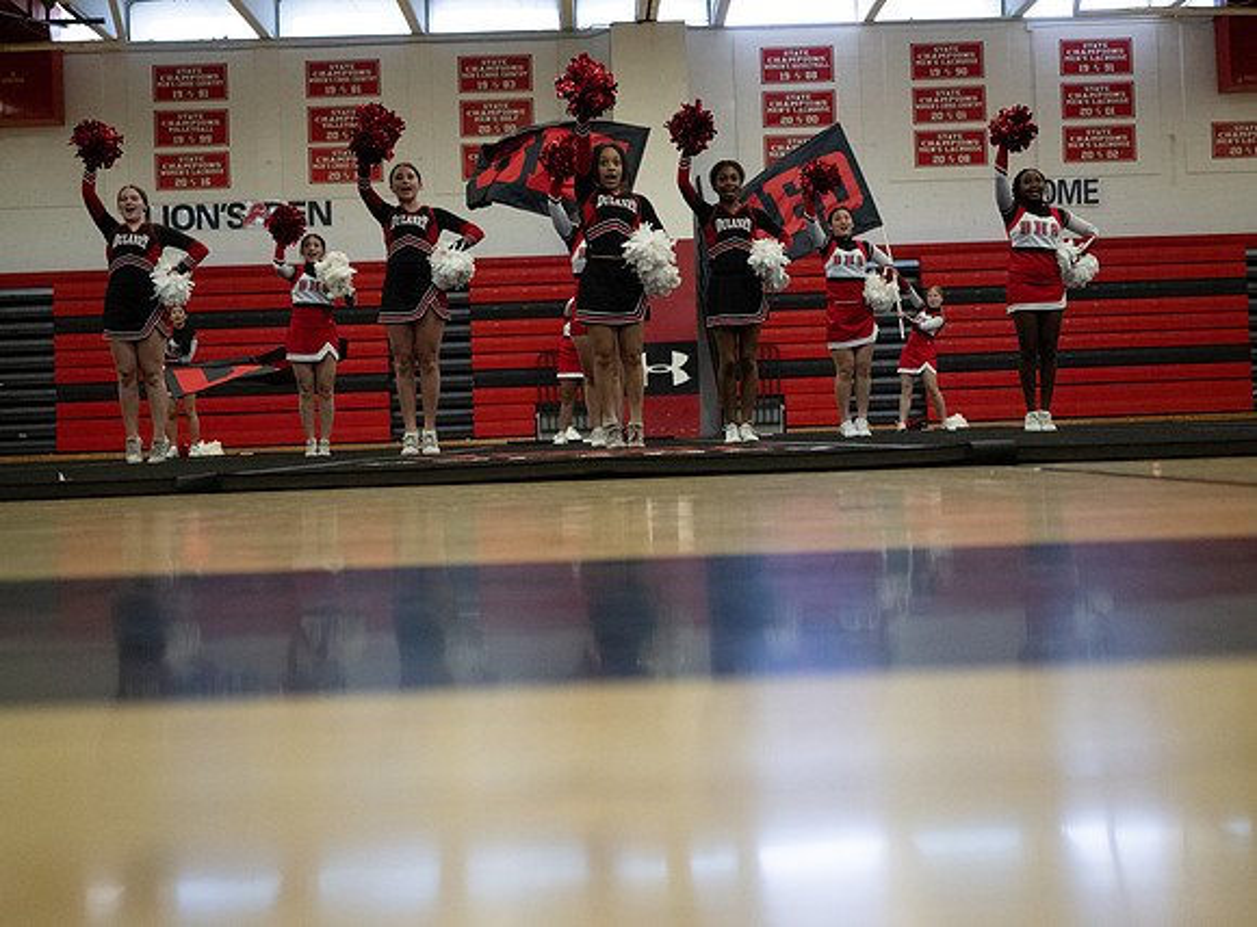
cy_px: 396
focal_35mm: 41
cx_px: 628
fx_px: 1484
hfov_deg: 45.9
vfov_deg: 34.7
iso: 6400
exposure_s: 1/800
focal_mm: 33.5
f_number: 2.8
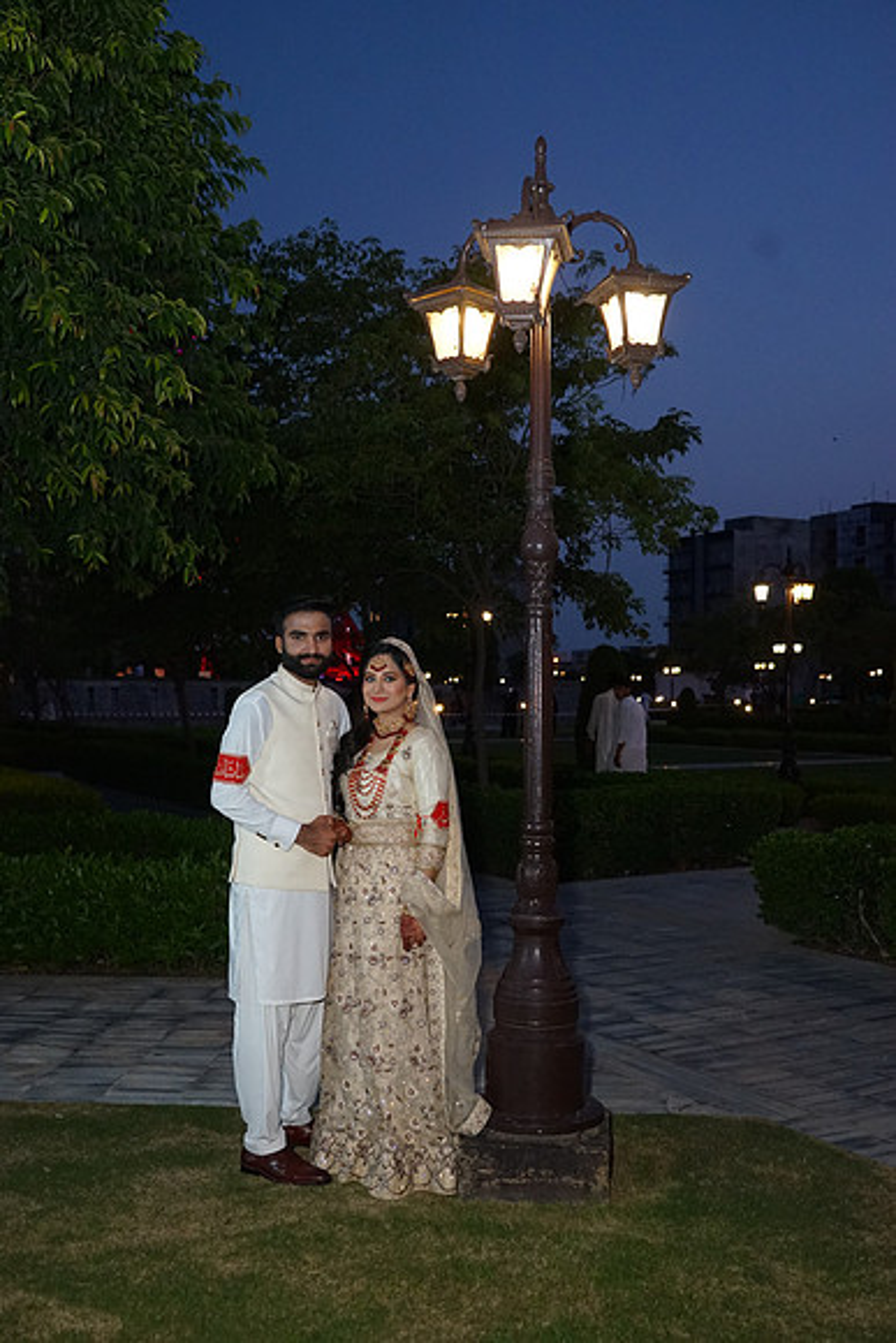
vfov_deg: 54.4
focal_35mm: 35
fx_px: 1306
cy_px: 672
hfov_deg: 37.9
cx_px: 448
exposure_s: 1/125
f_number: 4
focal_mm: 35
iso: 3200
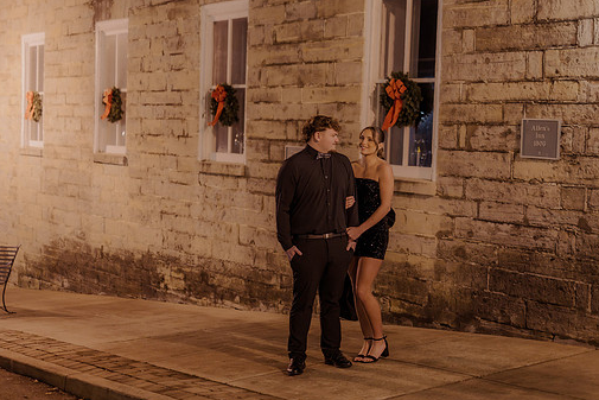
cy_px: 207
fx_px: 1015
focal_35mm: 61
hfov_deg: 32.8
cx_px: 330
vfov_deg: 22.3
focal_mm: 50
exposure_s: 1/125
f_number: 1.4
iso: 2500
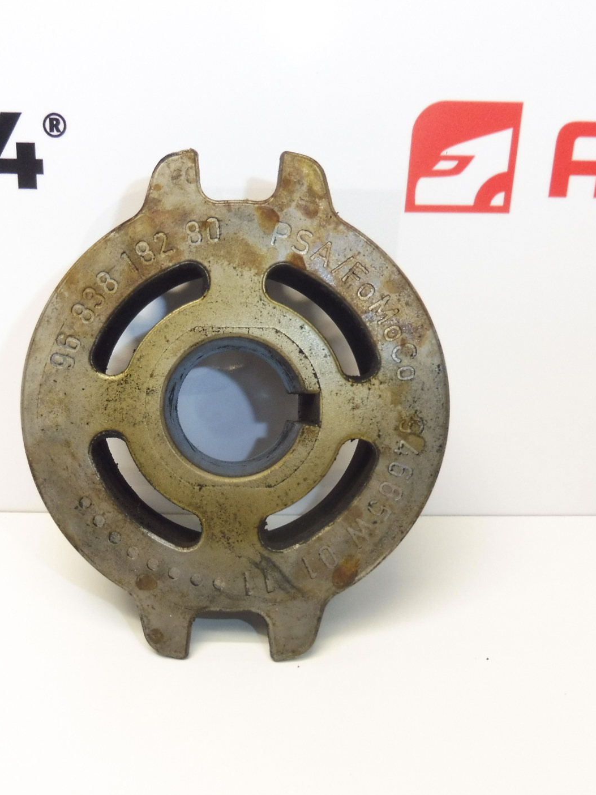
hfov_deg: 40.3
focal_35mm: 35
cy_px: 414
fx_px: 803
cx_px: 207
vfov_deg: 52.6
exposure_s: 1/60
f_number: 3.5
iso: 200
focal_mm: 4.3
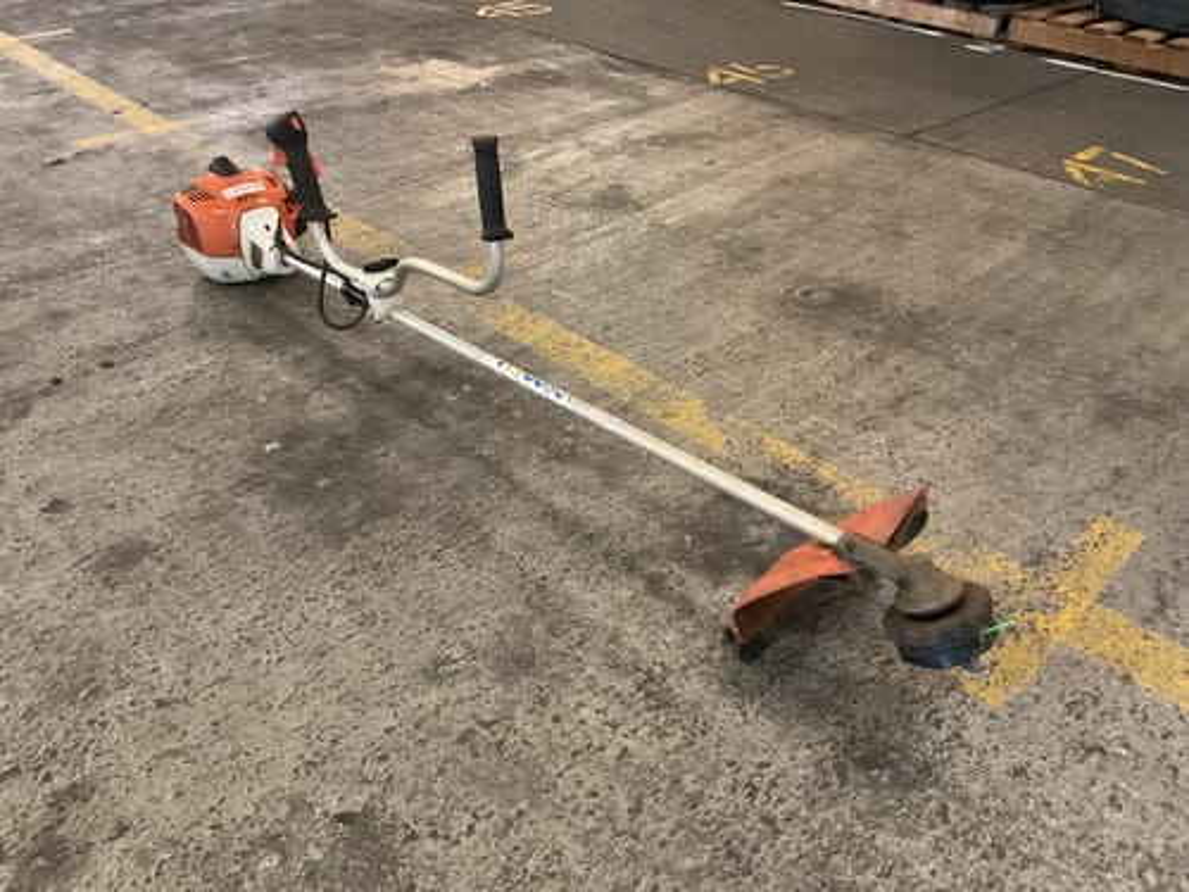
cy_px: 446
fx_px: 996
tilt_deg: -35.4
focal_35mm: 29
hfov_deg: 61.7
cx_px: 594
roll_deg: -3.7
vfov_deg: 48.2
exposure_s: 1/30
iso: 400
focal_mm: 3
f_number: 1.8
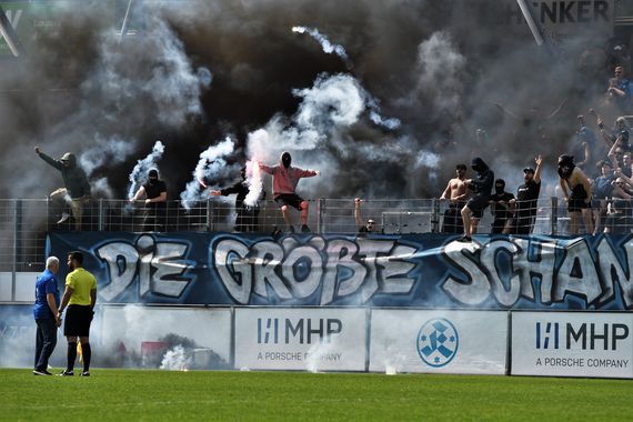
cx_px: 316
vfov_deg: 5.0
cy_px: 211
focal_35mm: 278
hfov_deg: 7.4
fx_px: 4879
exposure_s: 1/1000
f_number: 4.5
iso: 100
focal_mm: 185
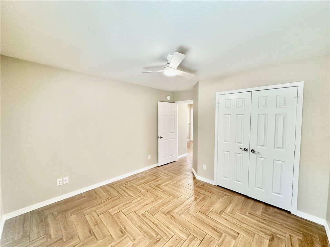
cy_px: 124
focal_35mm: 14
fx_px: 133
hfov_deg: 102.1
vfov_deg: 85.7
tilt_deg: -2.0
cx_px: 165
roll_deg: -0.5
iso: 200
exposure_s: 1/99
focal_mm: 2.22
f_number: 2.2
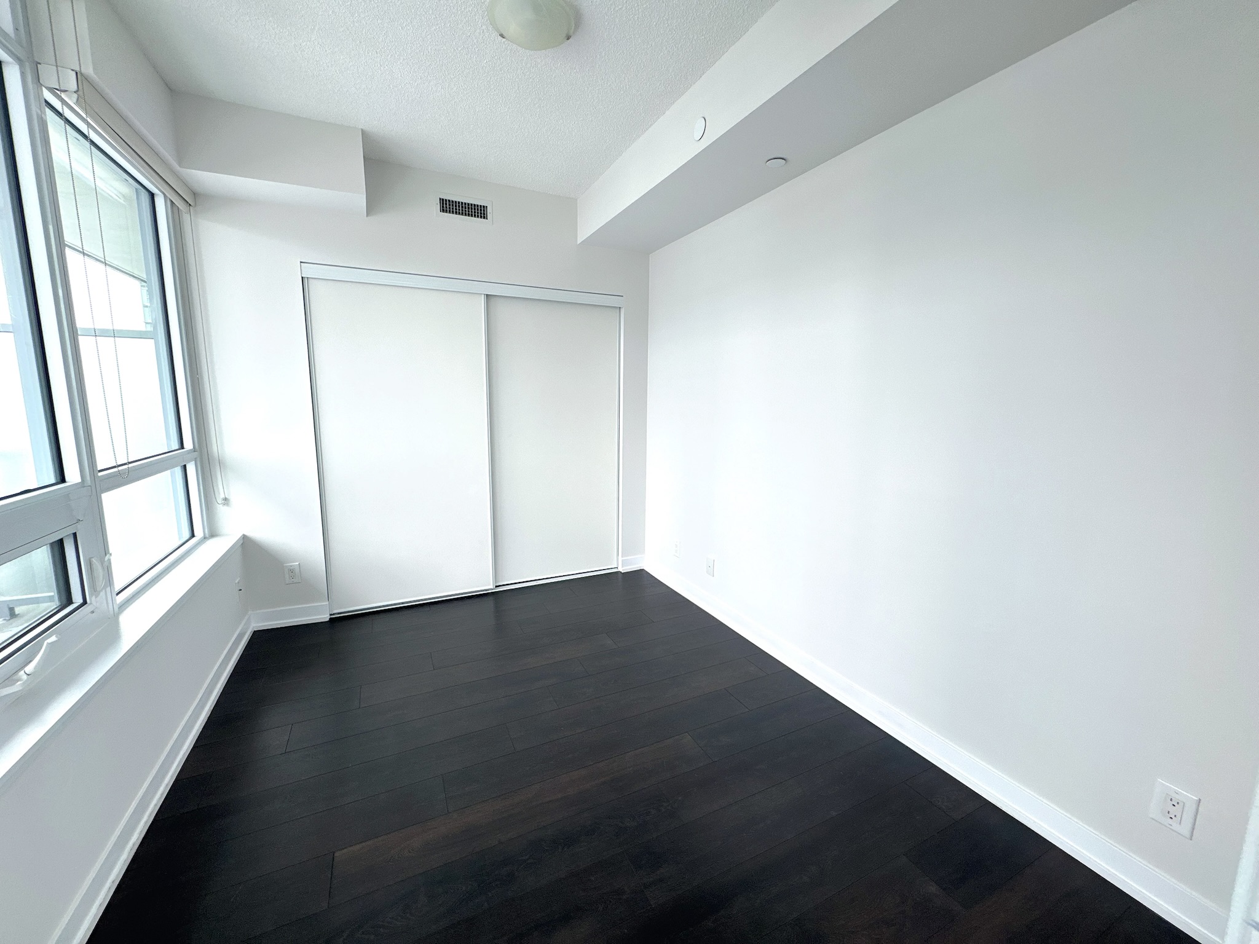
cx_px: 630
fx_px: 509
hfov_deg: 102.1
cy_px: 472
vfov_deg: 85.7
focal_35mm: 14
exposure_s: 1/107
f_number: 2.2
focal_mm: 2.22
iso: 40
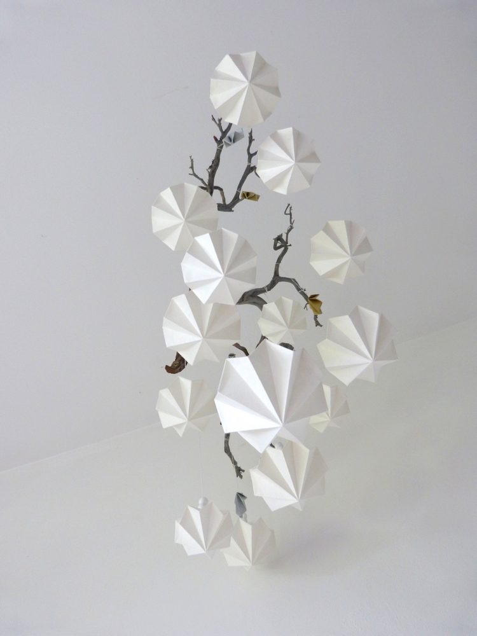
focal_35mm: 25
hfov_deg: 54.9
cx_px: 238
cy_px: 318
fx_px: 459
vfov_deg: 69.4
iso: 160
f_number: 2.8
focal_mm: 4.5
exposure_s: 1/60
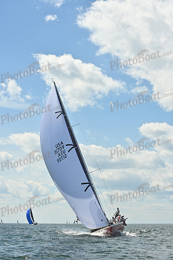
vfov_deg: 28.8
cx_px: 86
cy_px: 130
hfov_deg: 19.5
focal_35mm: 70
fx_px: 504
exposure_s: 1/1000
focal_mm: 70
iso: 250
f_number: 10
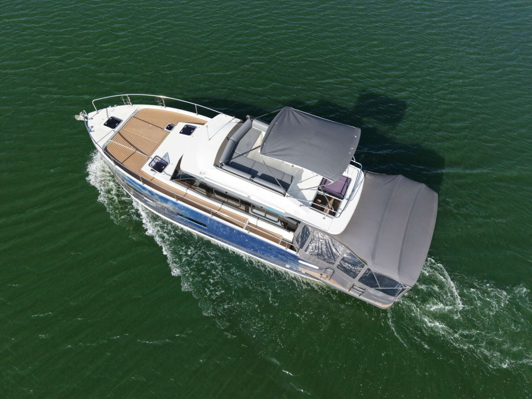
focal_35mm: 24
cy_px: 200
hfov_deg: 71.6
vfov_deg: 56.8
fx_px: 369
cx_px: 266
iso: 200
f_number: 1.8
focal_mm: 8.67
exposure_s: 1/3200
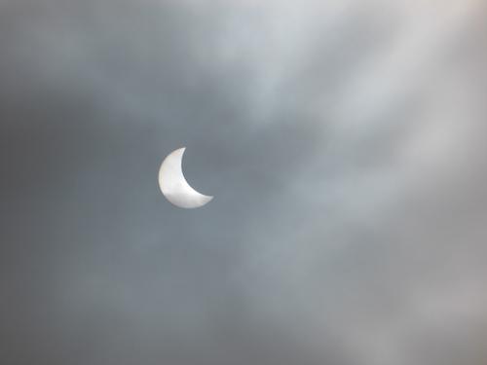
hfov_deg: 4.1
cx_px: 244
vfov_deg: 3.1
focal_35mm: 480
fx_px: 6753
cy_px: 182
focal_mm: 86
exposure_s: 1/1300
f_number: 6.4
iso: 100
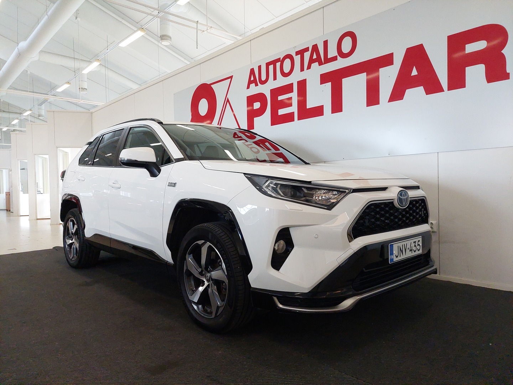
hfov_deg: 69.4
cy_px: 192
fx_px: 370
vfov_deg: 54.9
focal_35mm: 25
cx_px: 256
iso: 500
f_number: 1.8
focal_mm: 5.23
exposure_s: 1/268
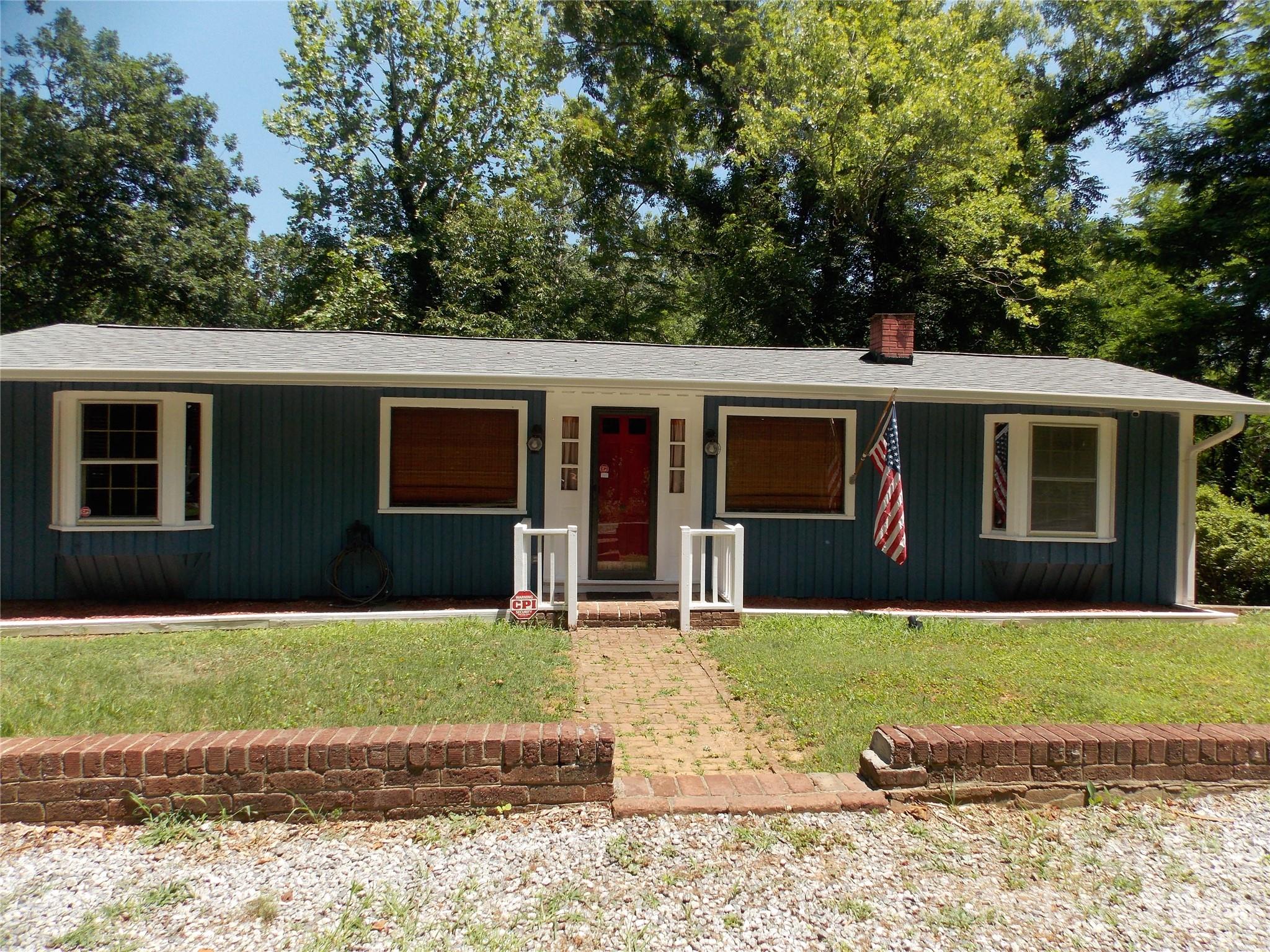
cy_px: 476
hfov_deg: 73.9
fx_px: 844
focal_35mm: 23
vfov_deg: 58.9
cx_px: 635
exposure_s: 1/640
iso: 80
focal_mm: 4
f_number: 3.1
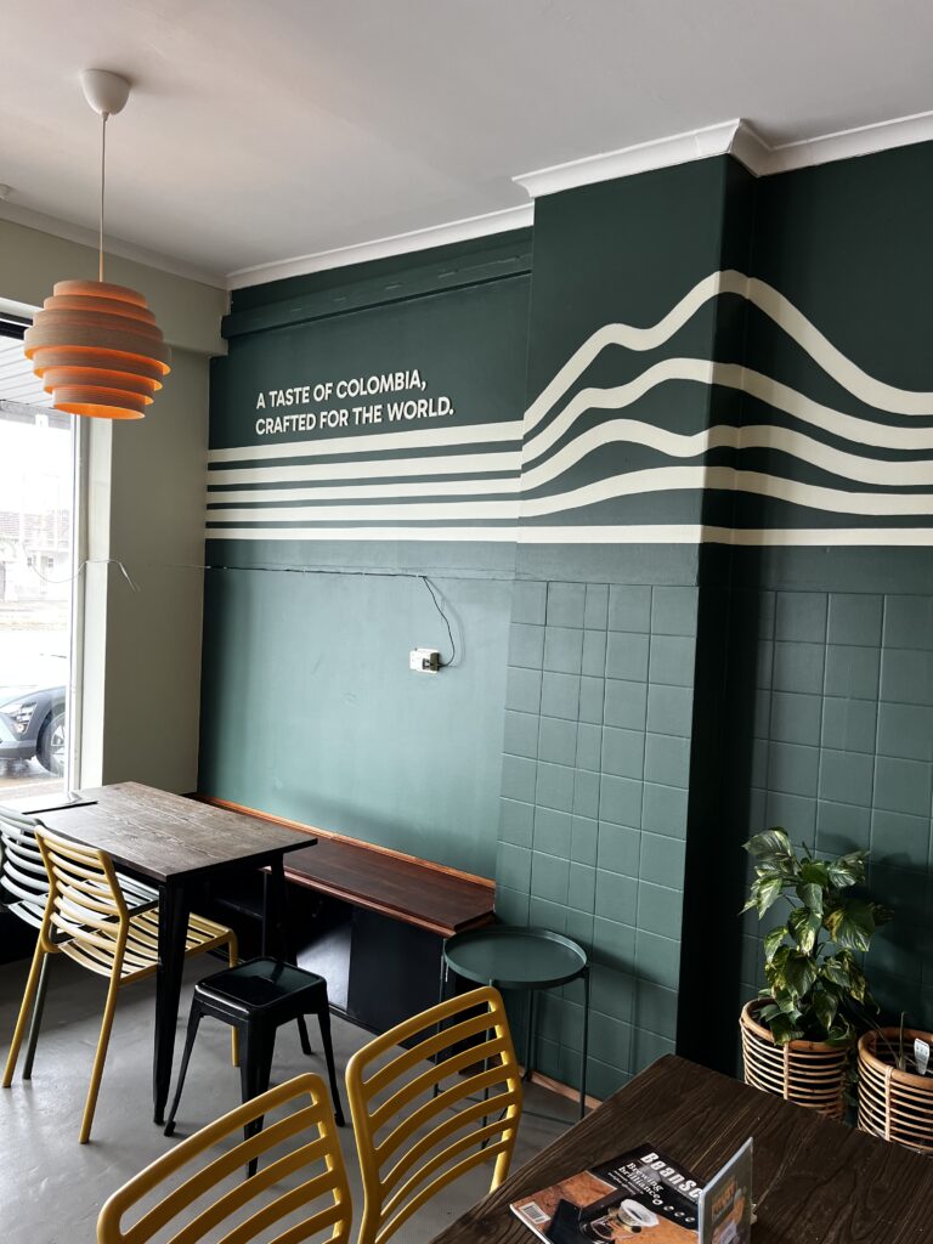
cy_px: 622
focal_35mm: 26
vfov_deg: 67.3
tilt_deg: -2.1
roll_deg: -1.9
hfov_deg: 53.1
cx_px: 466
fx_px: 934
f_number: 1.5
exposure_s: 1/100
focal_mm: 5.7
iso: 100
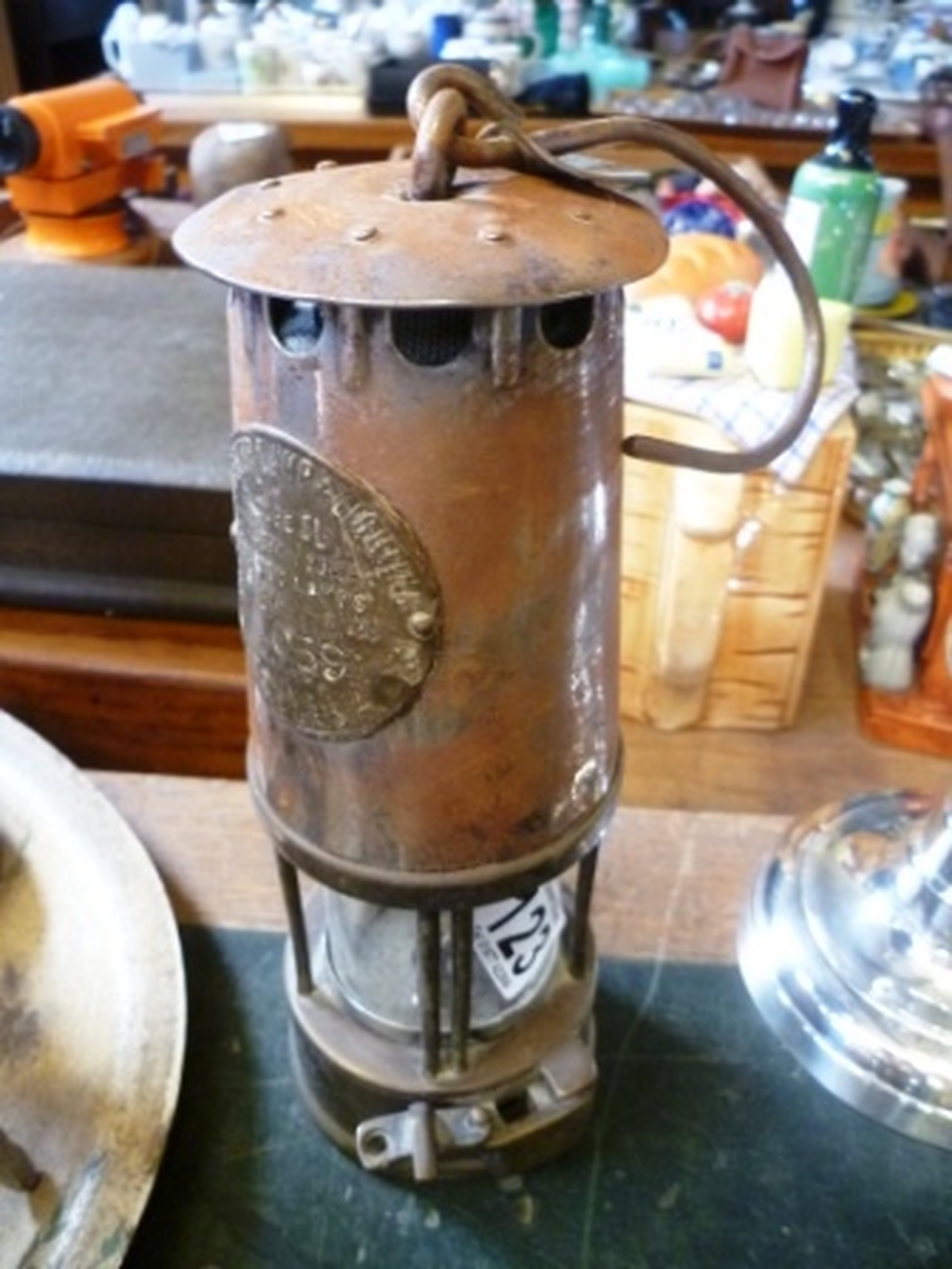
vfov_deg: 63.4
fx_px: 1027
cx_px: 476
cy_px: 634
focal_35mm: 28
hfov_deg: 49.7
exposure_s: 1/25
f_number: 2.8
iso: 400
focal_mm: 5
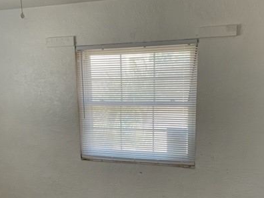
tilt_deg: -8.6
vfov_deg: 33.7
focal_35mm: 42
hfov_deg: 44.8
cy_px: 145
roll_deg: +1.7
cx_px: 136
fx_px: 320
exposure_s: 1/120
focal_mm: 4.2
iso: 100
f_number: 1.6
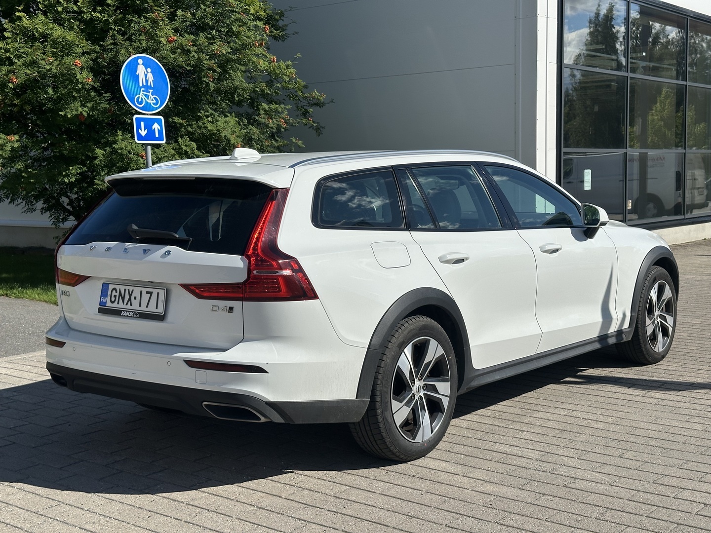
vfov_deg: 30.3
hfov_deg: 39.7
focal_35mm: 48
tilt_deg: -5.4
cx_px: 356
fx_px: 986
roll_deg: +0.4
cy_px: 266
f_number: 1.78
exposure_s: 1/8197
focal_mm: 6.86
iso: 64
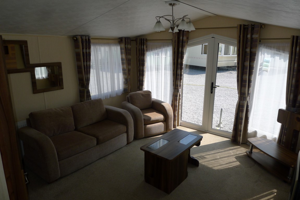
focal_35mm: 24
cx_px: 150
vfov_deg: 53.2
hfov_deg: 73.7
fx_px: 200
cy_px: 100
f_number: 3.5
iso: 100
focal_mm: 5.1
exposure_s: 1/500
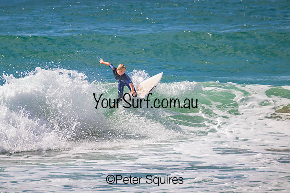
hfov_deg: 2.3
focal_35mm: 897
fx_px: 7226
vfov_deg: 1.5
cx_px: 127
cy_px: 85
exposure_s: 1/2000
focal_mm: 800
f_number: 11
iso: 800
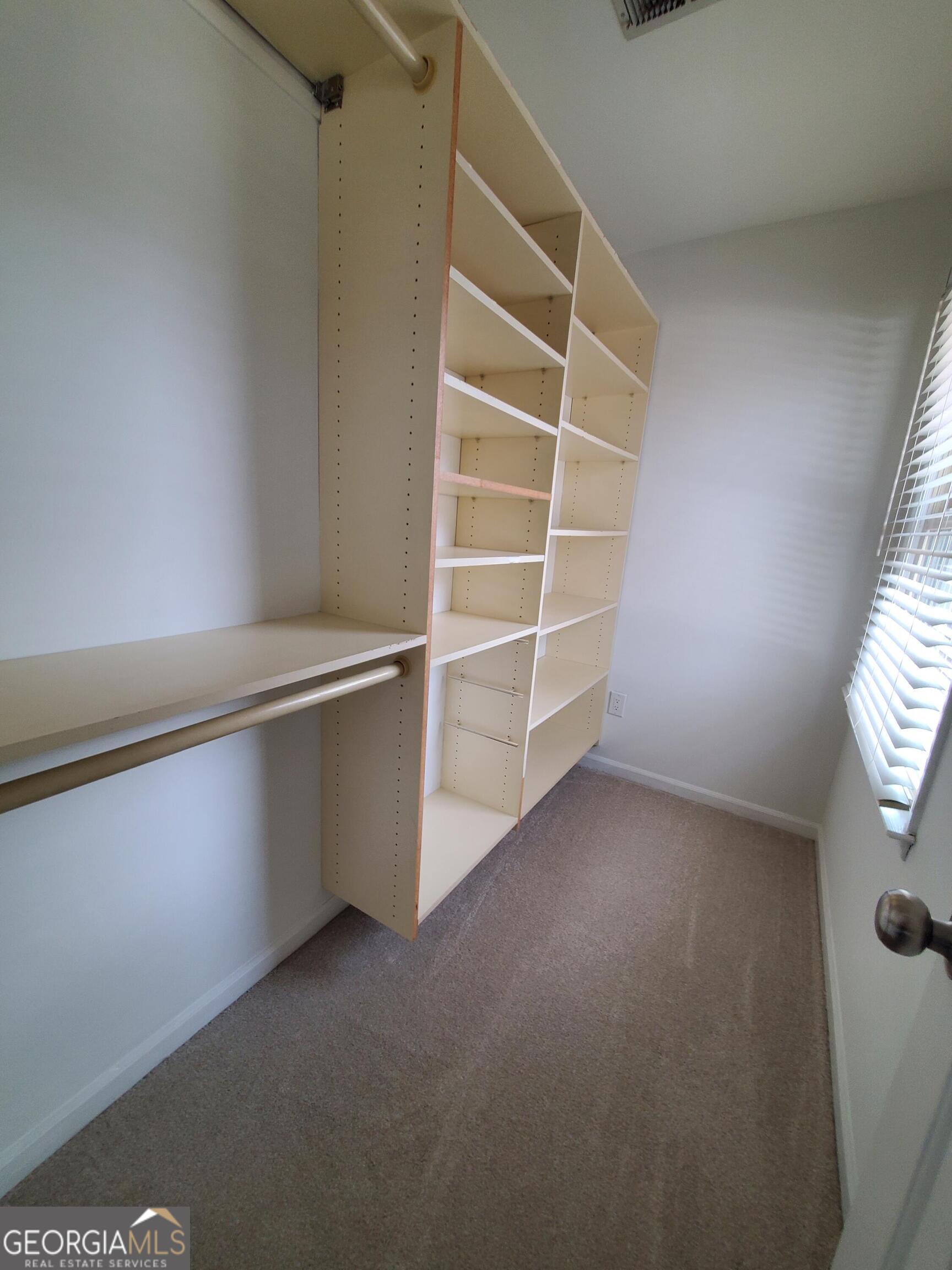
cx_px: 476
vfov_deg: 106.2
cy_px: 635
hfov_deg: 89.9
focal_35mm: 13
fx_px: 477
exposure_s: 1/60
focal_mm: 1.8
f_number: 2.2
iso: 100
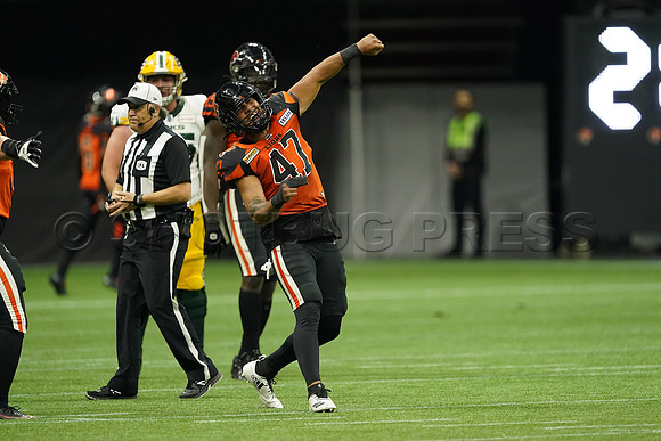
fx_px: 11019
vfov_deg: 2.3
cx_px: 330
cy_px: 220
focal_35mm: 600
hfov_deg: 3.4
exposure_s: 1/1600
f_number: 4
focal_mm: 600
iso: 5000
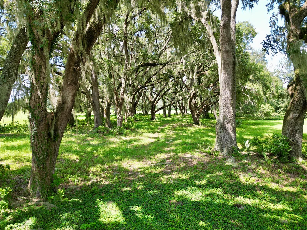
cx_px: 154
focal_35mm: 24
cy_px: 115
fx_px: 213
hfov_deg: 71.6
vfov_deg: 56.8
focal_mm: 6.72
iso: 150
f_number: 1.7
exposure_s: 1/500
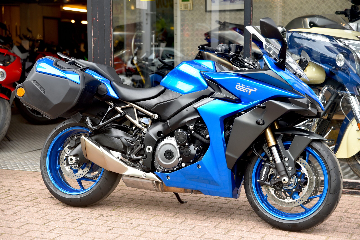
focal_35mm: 70
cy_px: 120
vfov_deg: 19.5
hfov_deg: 28.8
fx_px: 700
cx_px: 180
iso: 100
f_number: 3.2
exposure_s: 1/60
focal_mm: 70
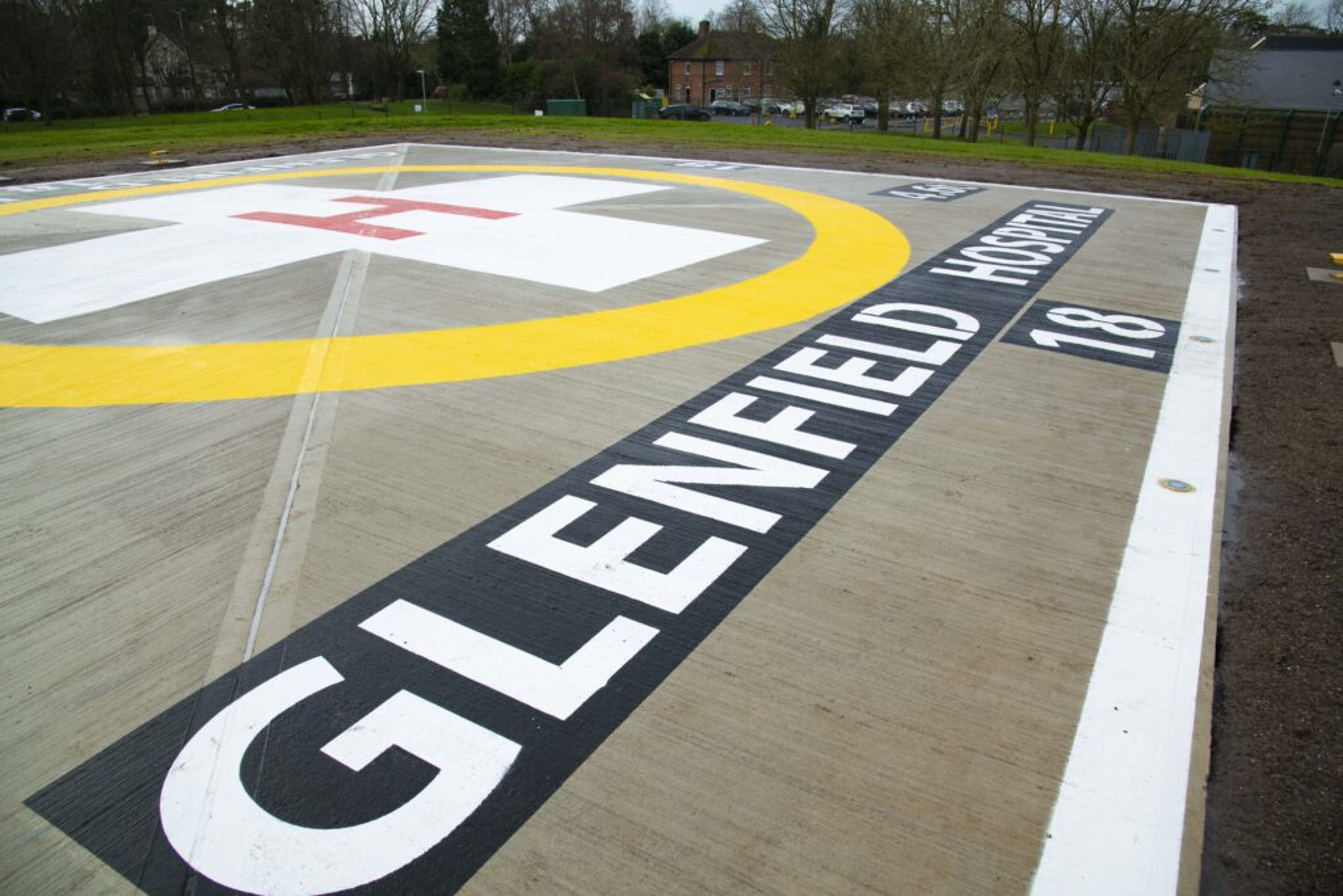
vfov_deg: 53.1
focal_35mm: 24
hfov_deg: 73.7
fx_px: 895
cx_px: 672
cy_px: 448
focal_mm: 24
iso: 400
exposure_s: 1/125
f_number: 8
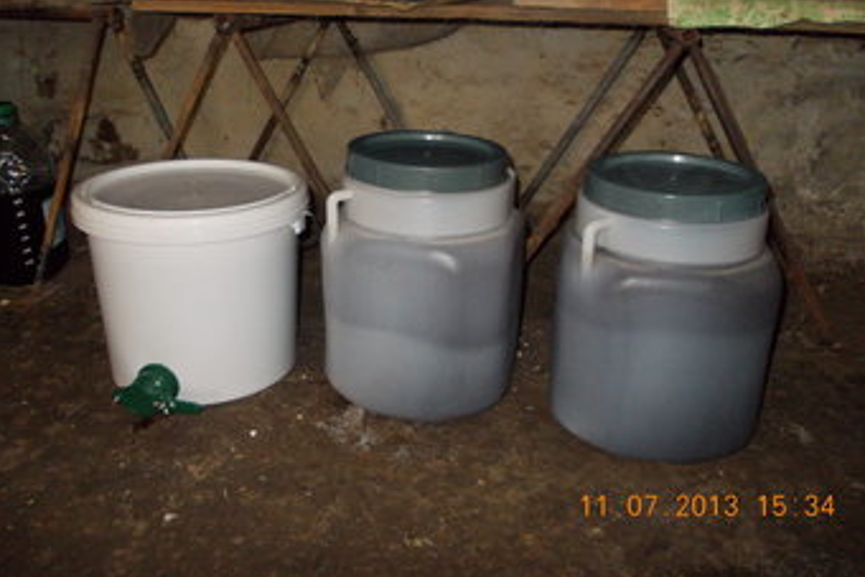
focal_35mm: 30
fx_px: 721
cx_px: 435
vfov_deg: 43.6
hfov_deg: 61.9
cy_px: 250
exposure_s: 1/25
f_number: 2.7
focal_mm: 4
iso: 200
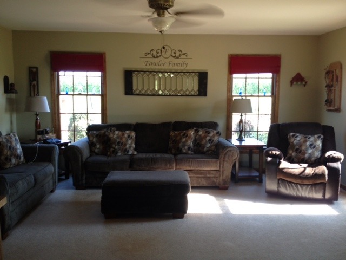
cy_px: 130
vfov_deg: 40.7
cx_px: 173
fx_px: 350
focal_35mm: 35
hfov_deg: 52.6
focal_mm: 4.28
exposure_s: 1/20
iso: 50
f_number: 2.4
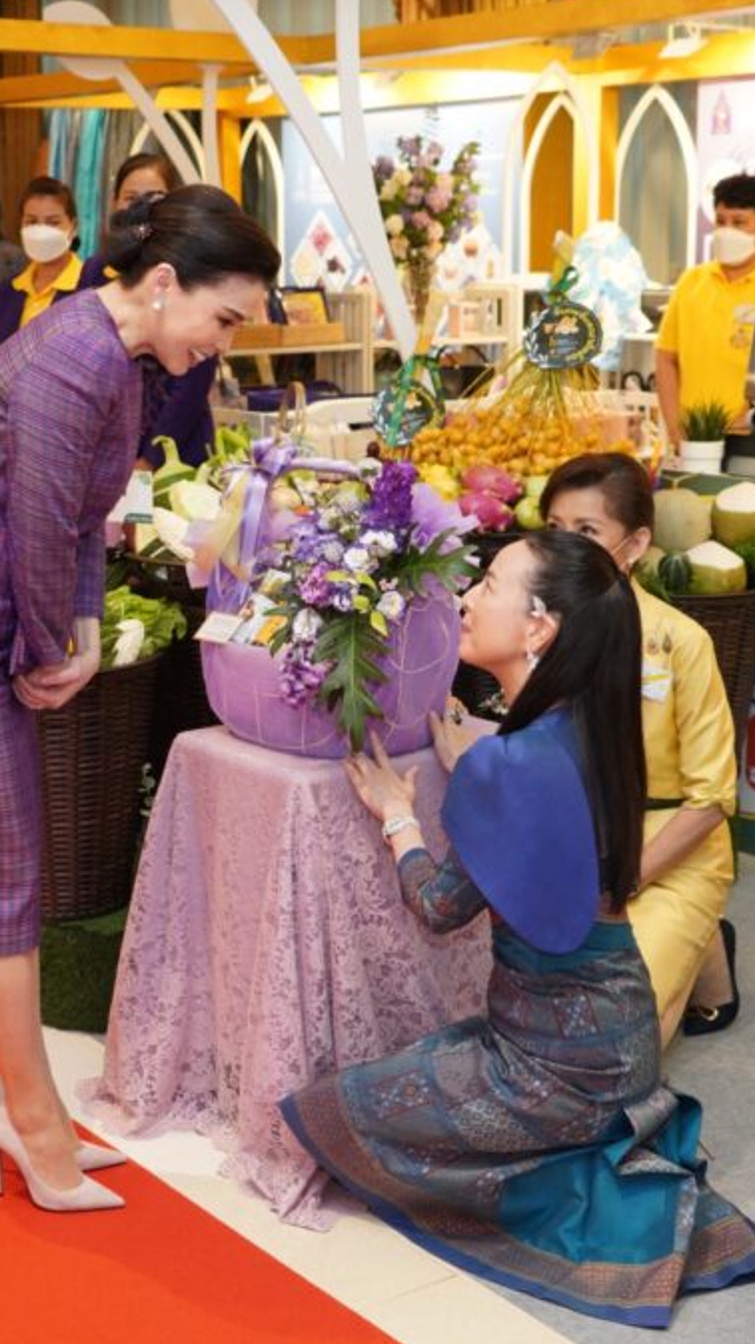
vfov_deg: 35.5
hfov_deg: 20.3
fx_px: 2102
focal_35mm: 59
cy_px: 670
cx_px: 318
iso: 2000
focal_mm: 37
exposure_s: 1/160
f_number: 4
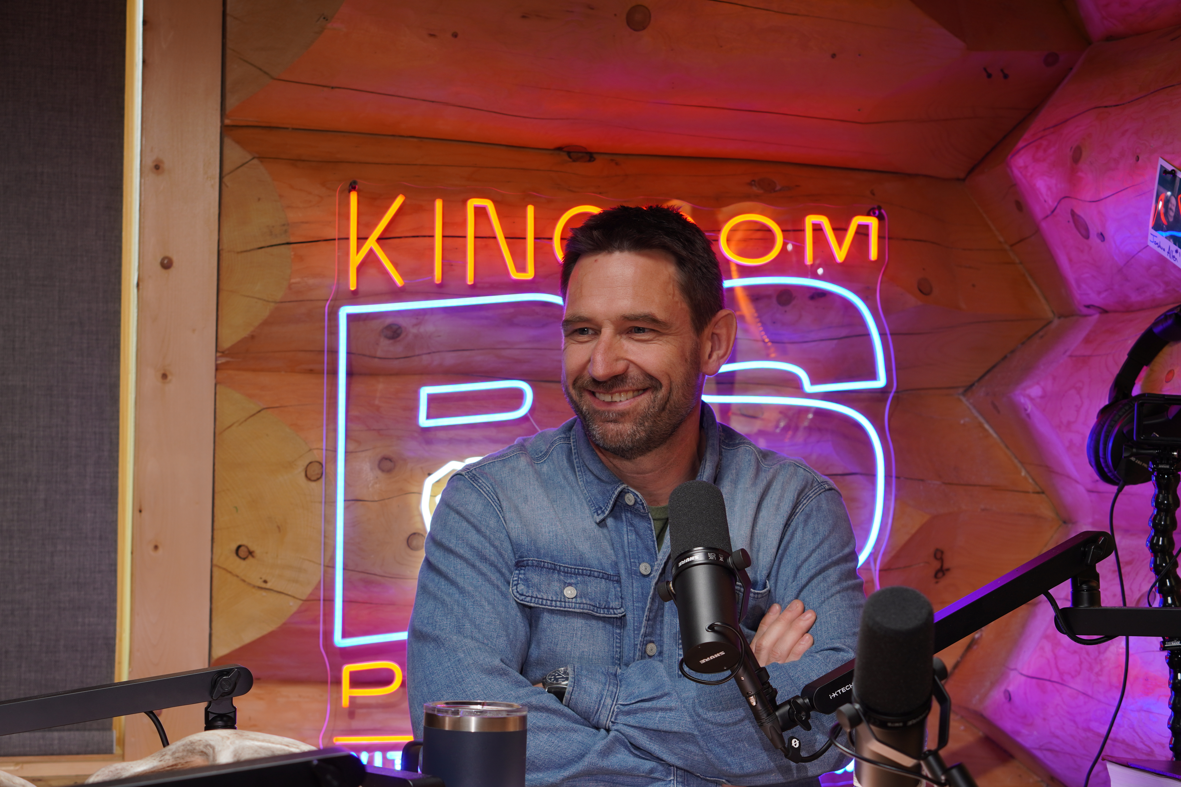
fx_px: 2460
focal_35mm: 75
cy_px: 394
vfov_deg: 18.2
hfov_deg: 27.0
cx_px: 590
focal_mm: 50
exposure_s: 1/50
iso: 100
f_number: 4.5
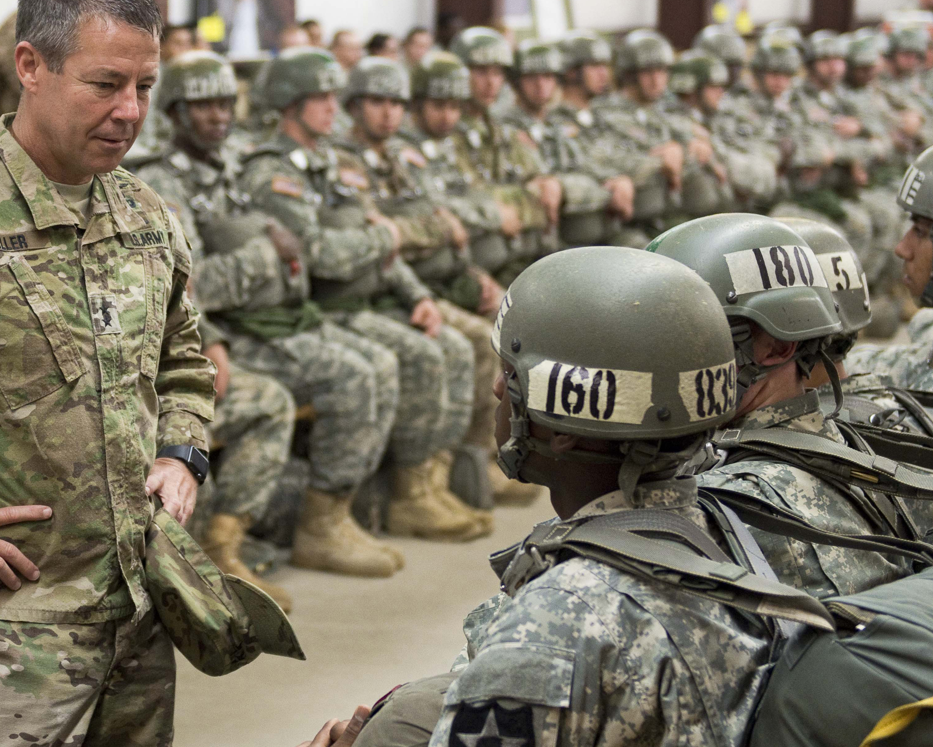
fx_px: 1988
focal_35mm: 72
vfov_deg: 21.3
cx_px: 493
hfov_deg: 26.4
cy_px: 326
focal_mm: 48
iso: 1600
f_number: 2.8
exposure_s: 1/160
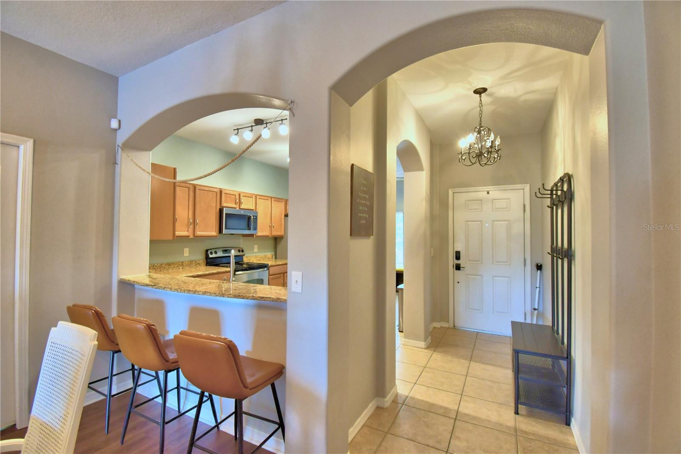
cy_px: 227
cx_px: 340
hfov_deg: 100.4
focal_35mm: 15
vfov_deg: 77.3
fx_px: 284
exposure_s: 1/30
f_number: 4.5
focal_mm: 10
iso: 640
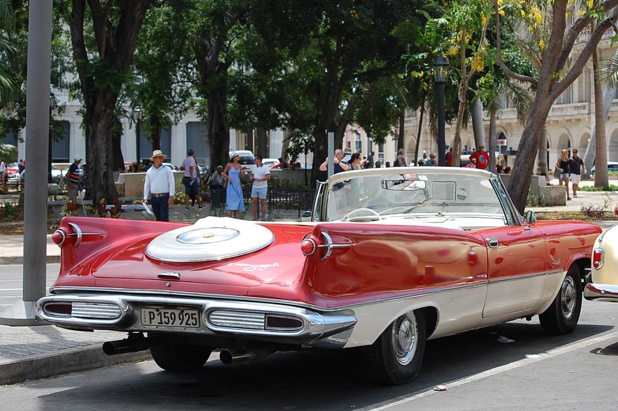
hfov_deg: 24.6
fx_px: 1415
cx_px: 309
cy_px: 206
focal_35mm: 82
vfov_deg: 16.5
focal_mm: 55
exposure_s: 1/250
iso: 200
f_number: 8
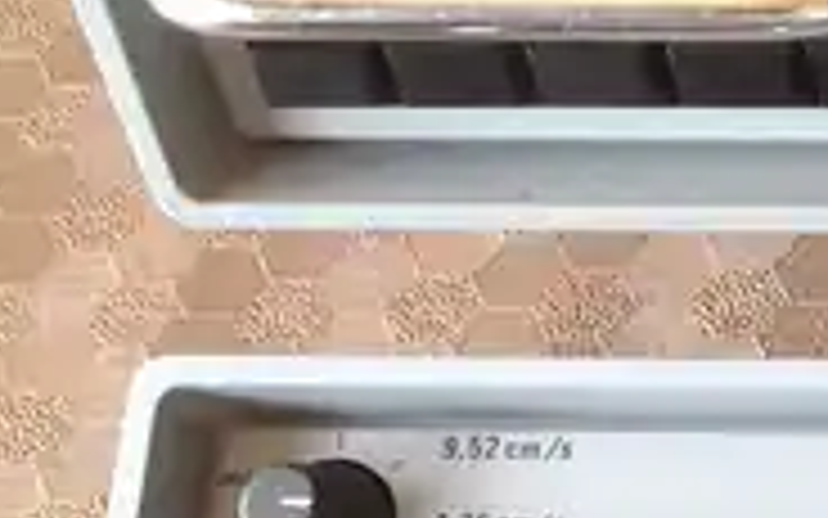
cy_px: 329
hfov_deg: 9.1
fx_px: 4536
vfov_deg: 6.5
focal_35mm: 201
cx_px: 2178
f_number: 2.4
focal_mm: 4.28
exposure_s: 1/30
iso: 64
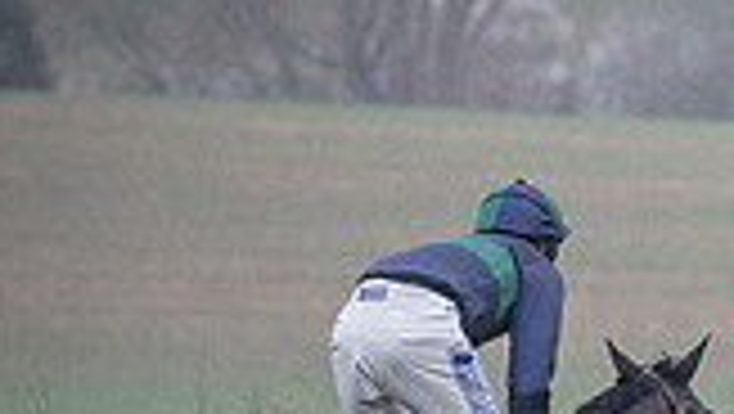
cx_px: 1198
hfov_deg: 1.7
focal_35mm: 1237
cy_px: 665
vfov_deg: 1.0
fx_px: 24095
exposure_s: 1/1000
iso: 1600
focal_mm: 175
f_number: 4
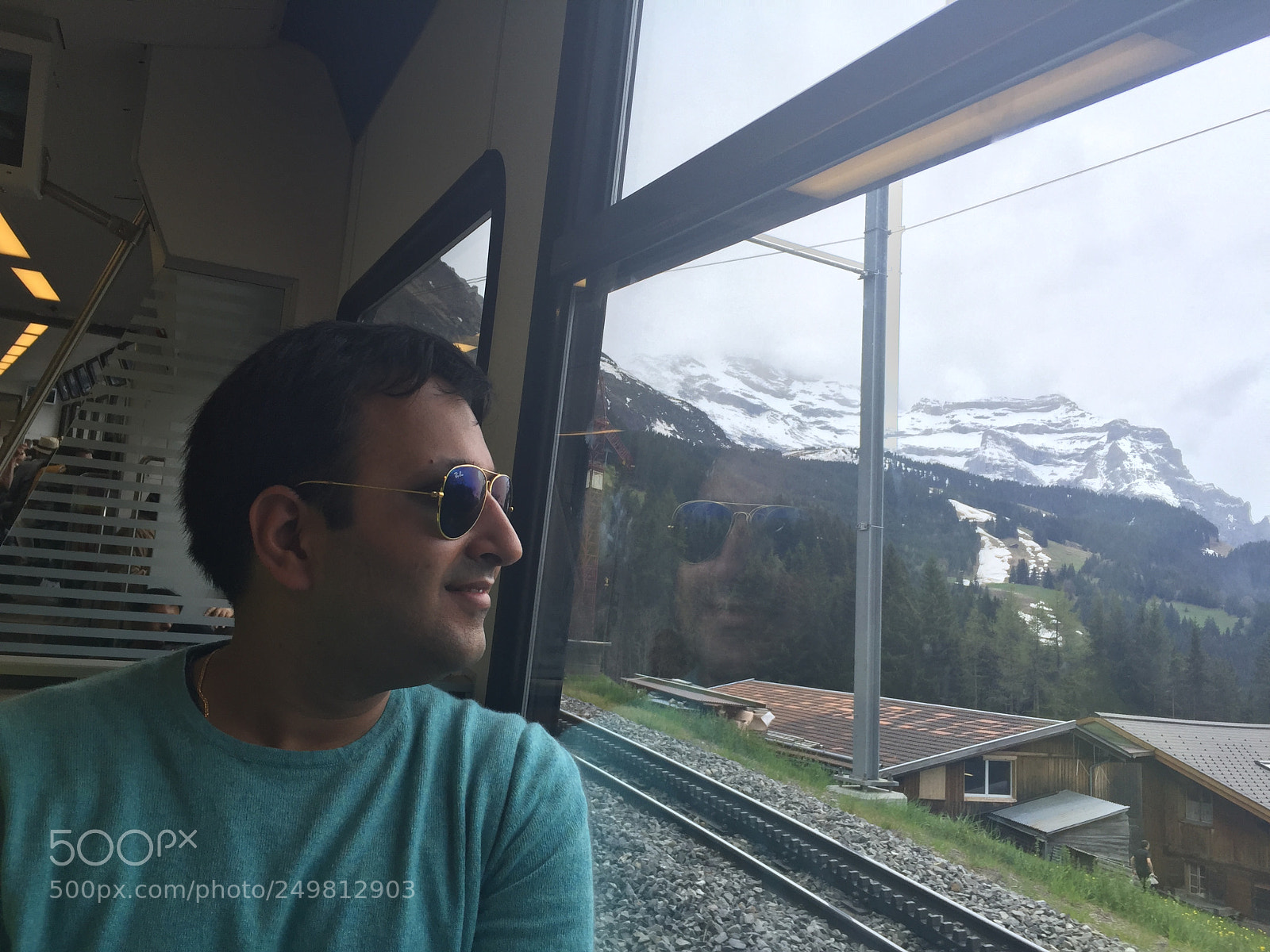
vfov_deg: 48.2
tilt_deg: +8.0
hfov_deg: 61.7
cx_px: 635
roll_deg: -1.6
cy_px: 476
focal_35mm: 29
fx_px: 1064
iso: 32
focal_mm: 4.15
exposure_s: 1/488
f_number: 2.2
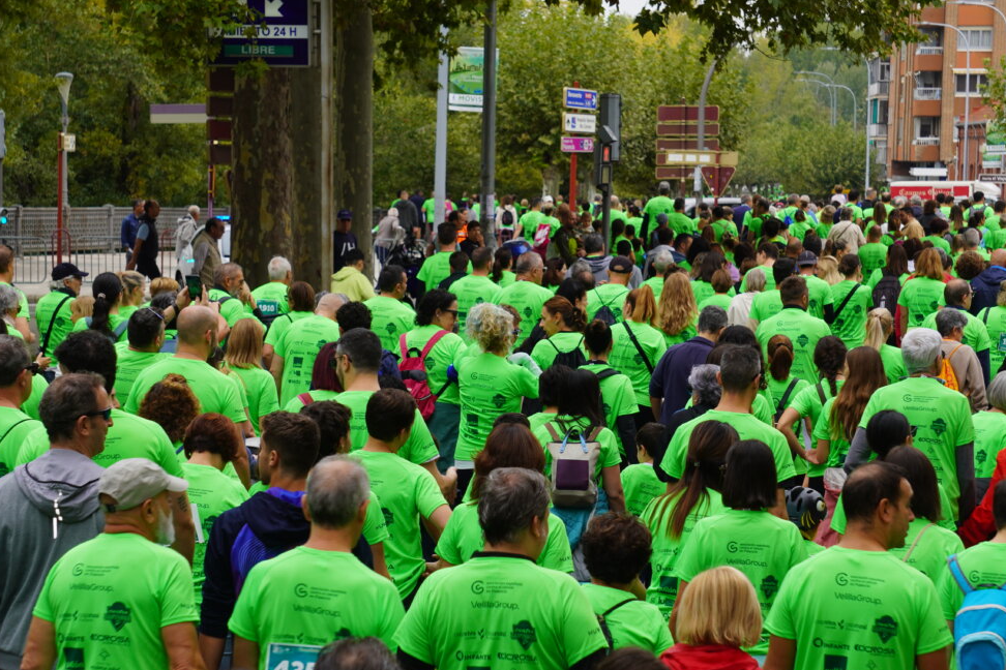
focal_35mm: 158
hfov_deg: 13.0
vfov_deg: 8.7
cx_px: 520
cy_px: 399
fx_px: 4415
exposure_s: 1/125
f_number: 7.1
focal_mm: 80
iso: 100
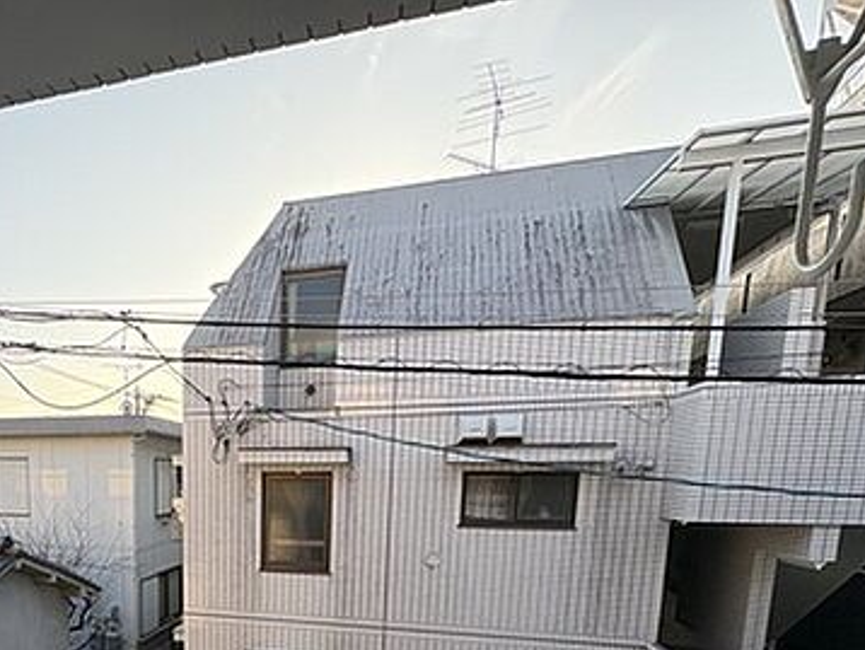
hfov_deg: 64.8
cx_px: 208
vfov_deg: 49.3
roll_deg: +0.4
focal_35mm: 25
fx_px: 625
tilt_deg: -9.0
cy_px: 578
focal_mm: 2.22
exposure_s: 1/418
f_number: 2.2
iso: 64
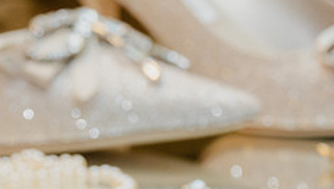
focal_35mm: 127
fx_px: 1126
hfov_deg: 16.7
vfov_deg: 9.4
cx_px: 296
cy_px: 244
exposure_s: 1/100
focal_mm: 50
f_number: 10
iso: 1250
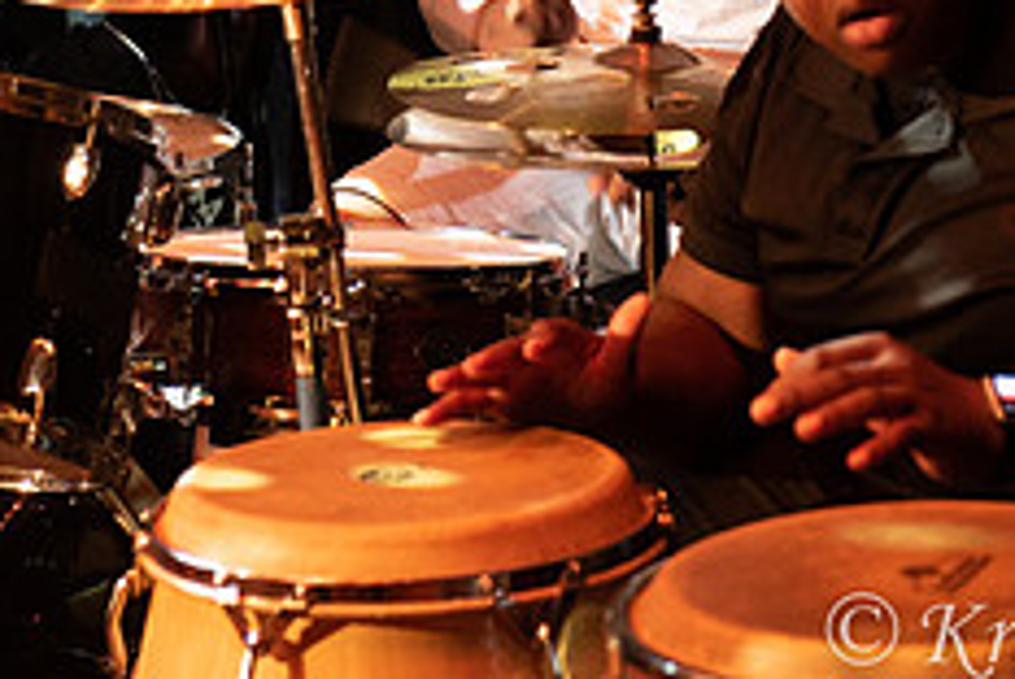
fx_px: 5110
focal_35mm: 181
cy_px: -188
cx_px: 498
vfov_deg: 7.5
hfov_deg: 11.3
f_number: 4
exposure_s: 1/200
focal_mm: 62
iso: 3200
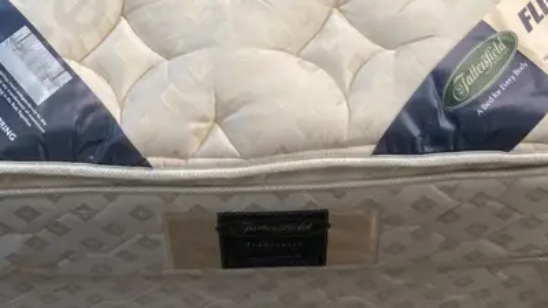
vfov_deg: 14.1
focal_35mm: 78
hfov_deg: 27.2
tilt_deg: -44.9
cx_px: 242
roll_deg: +0.9
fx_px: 1133
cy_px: -211
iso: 80
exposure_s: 1/100
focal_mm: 3.99
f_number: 1.8
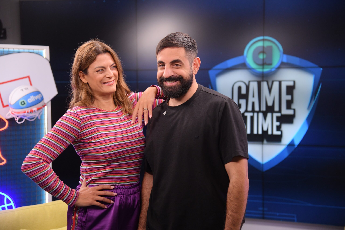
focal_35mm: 65
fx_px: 623
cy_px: 115
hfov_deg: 31.0
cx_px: 172
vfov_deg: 20.9
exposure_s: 1/320
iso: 1250
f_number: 4
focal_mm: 65
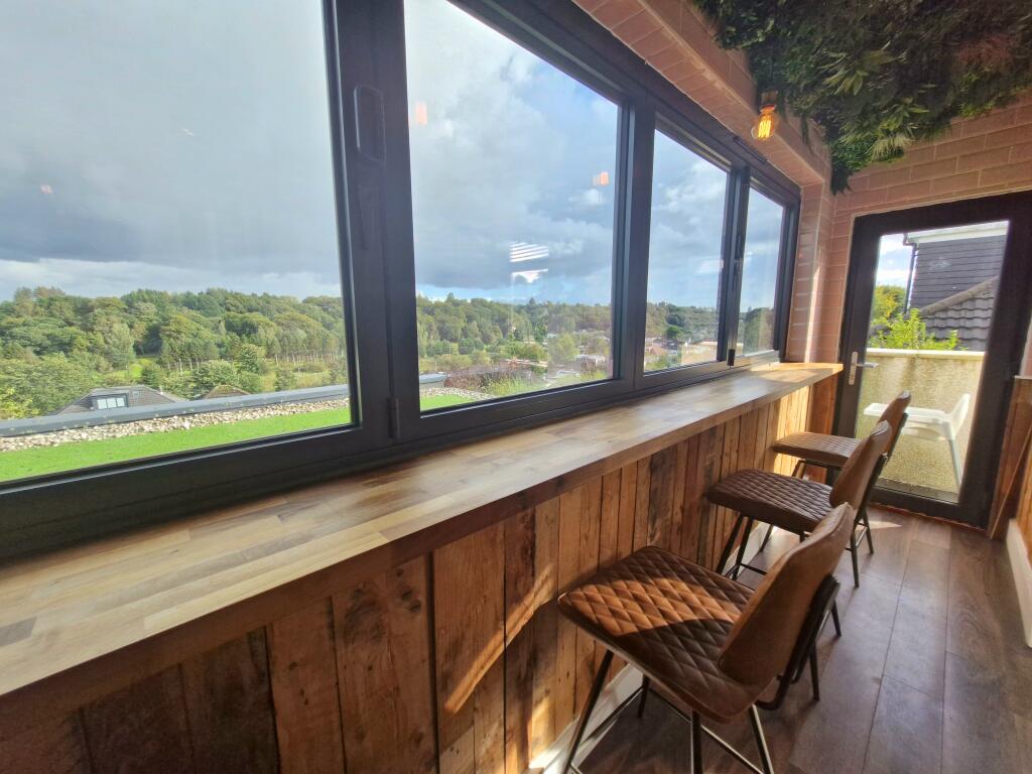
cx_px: 516
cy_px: 387
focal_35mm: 13
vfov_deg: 89.9
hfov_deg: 106.2
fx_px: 388
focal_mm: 1.74
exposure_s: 1/417
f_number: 2.2
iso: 50
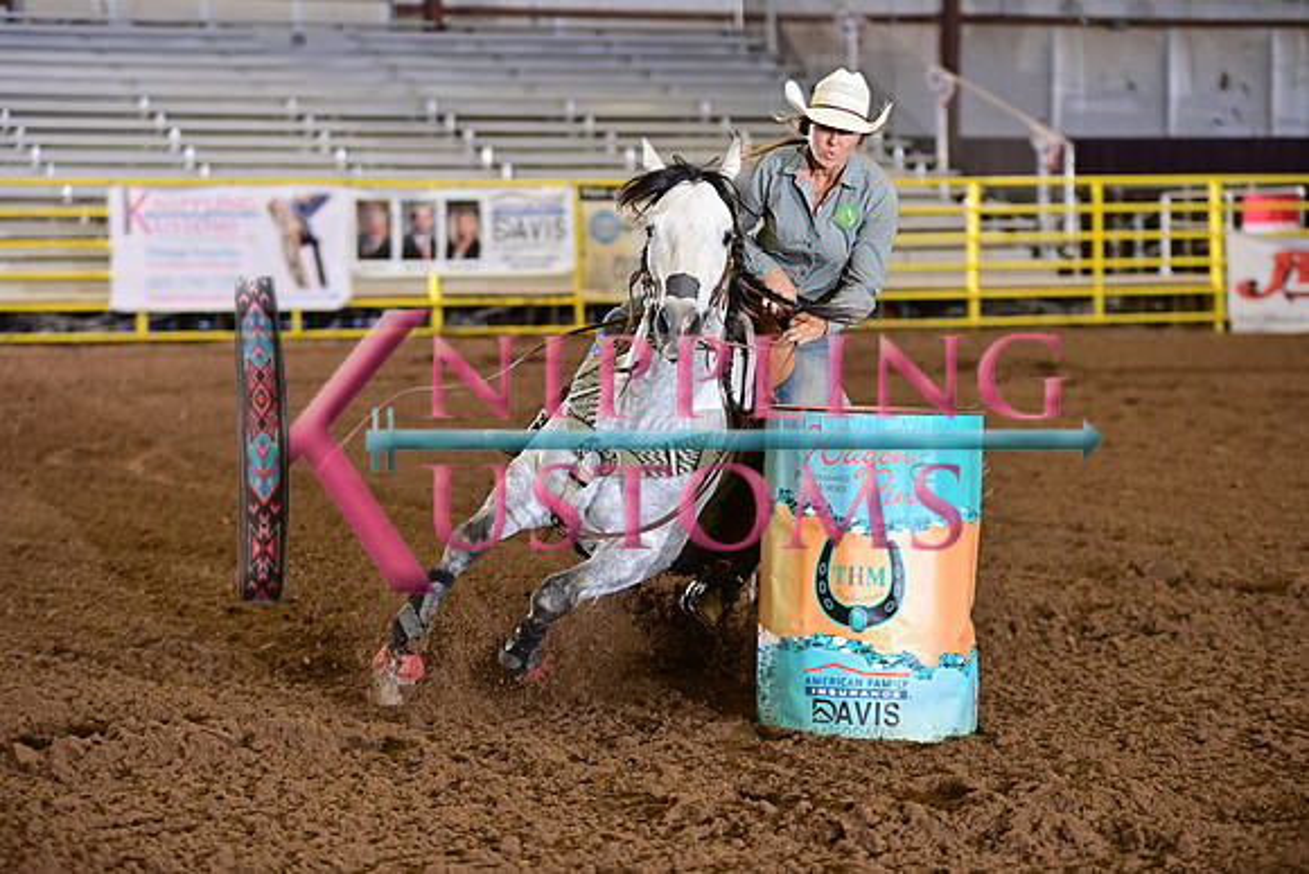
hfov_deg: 18.3
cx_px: 654
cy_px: 437
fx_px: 4073
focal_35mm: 112
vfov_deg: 12.2
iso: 1250
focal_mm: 112
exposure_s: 1/200
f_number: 3.2
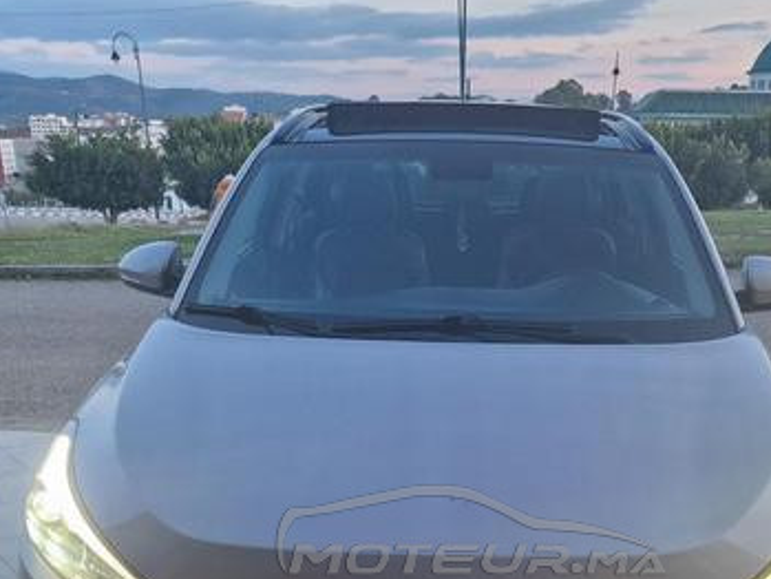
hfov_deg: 43.6
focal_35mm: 43
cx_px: 471
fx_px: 958
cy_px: 529
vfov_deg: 31.9
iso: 200
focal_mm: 6.4
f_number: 1.8
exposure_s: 1/80
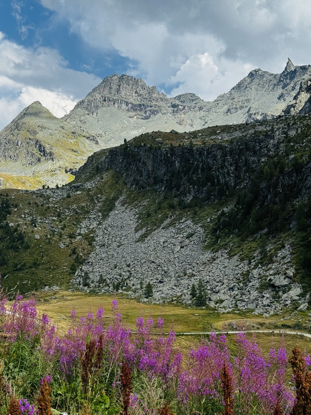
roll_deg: +0.9
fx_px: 575
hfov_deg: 30.3
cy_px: 208
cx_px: 156
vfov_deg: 39.7
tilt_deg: +5.5
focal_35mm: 48
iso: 64
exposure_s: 1/3817
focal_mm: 6.76
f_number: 1.78
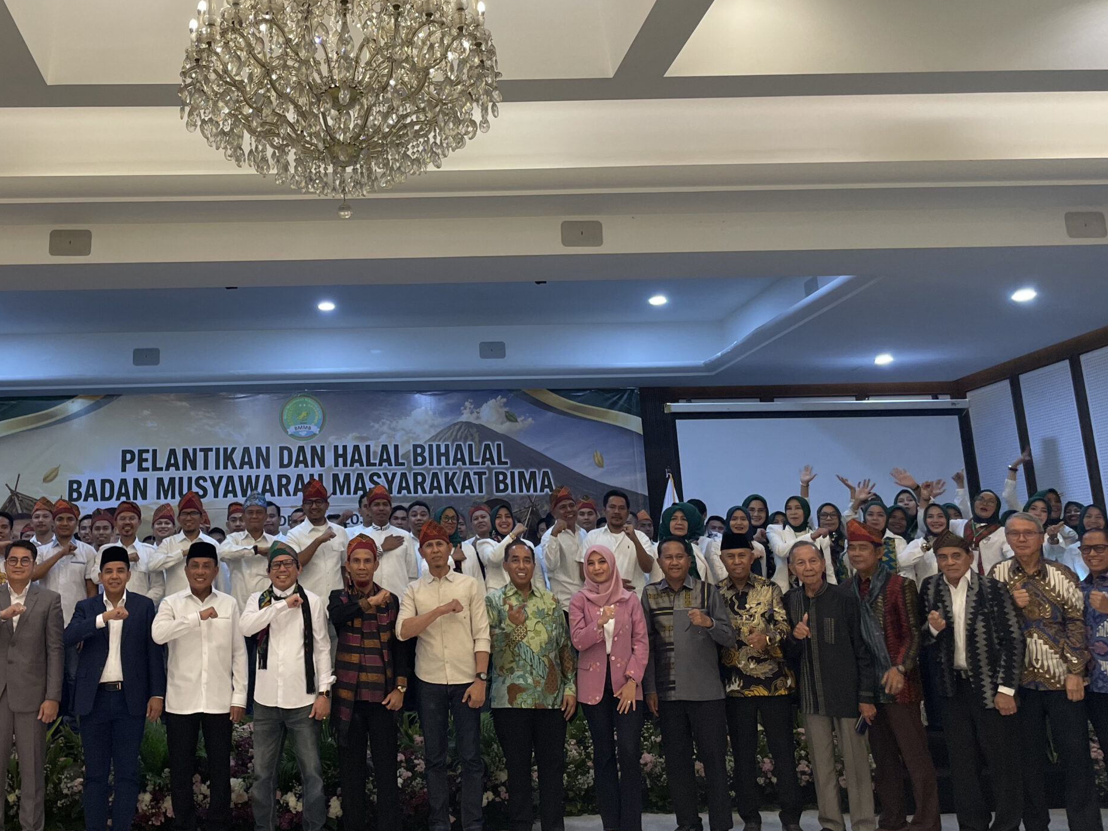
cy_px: 346
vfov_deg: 39.5
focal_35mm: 36
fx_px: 1152
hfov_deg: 50.3
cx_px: 352
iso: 125
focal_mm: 4.2
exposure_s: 1/100
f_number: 1.6
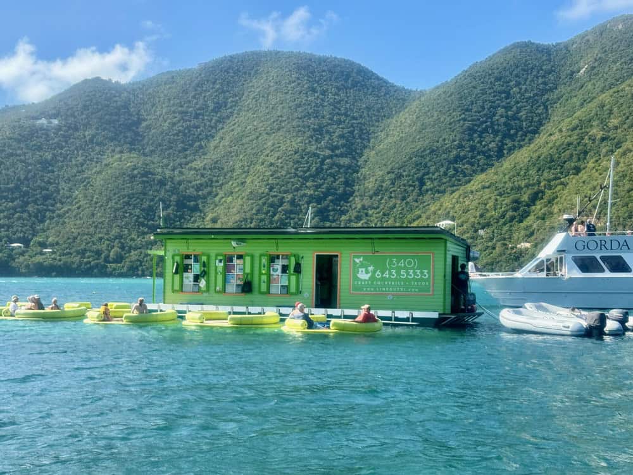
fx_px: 878
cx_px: 316
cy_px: 238
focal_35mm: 48
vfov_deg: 30.3
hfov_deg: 39.7
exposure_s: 1/2415
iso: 64
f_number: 1.8
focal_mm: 6.9
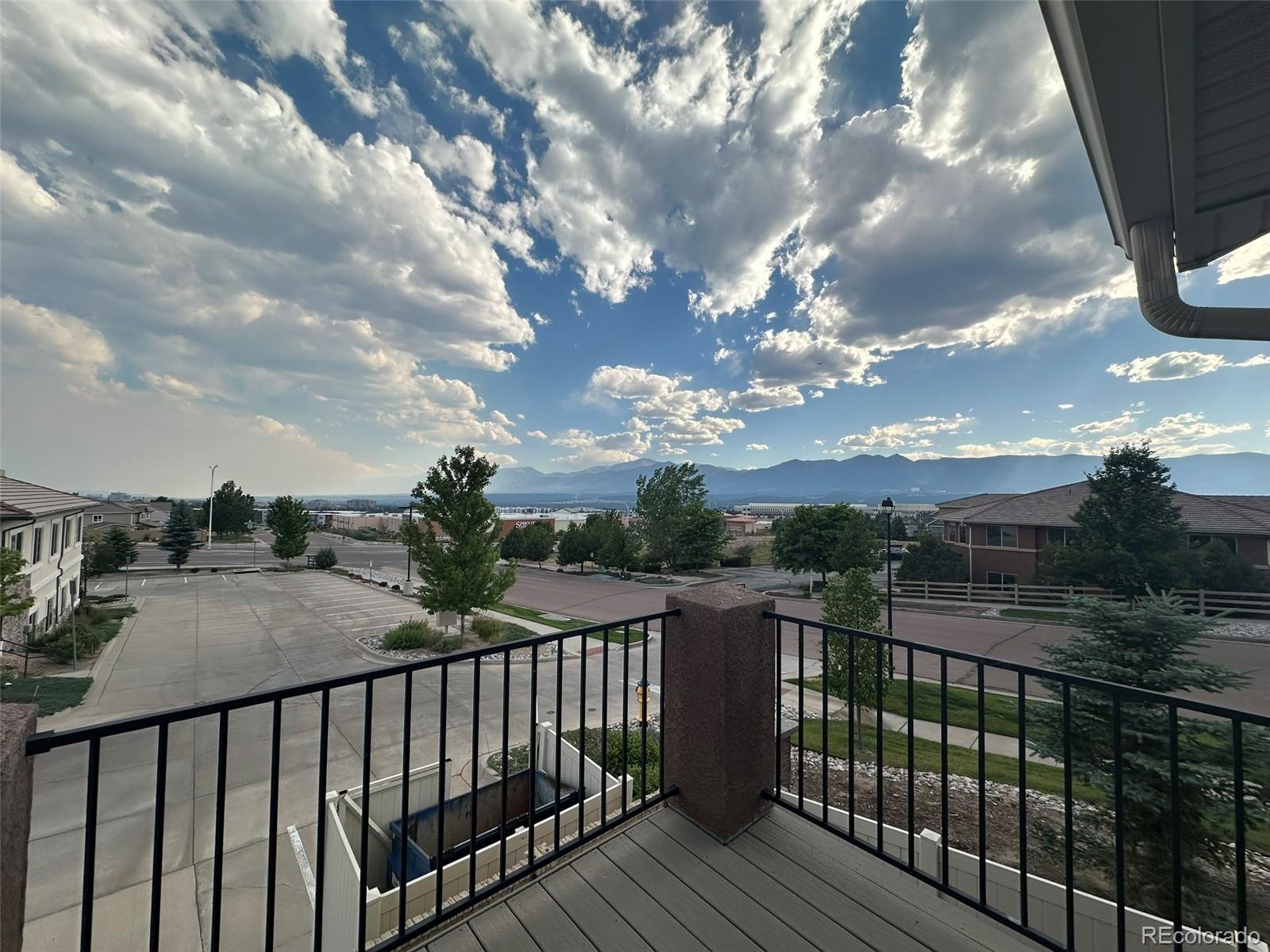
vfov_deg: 85.7
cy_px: 476
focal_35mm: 14
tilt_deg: +3.2
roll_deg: -0.5
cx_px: 635
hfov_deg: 102.1
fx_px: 514
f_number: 2.2
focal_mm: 2.22
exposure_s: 1/1689
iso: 50
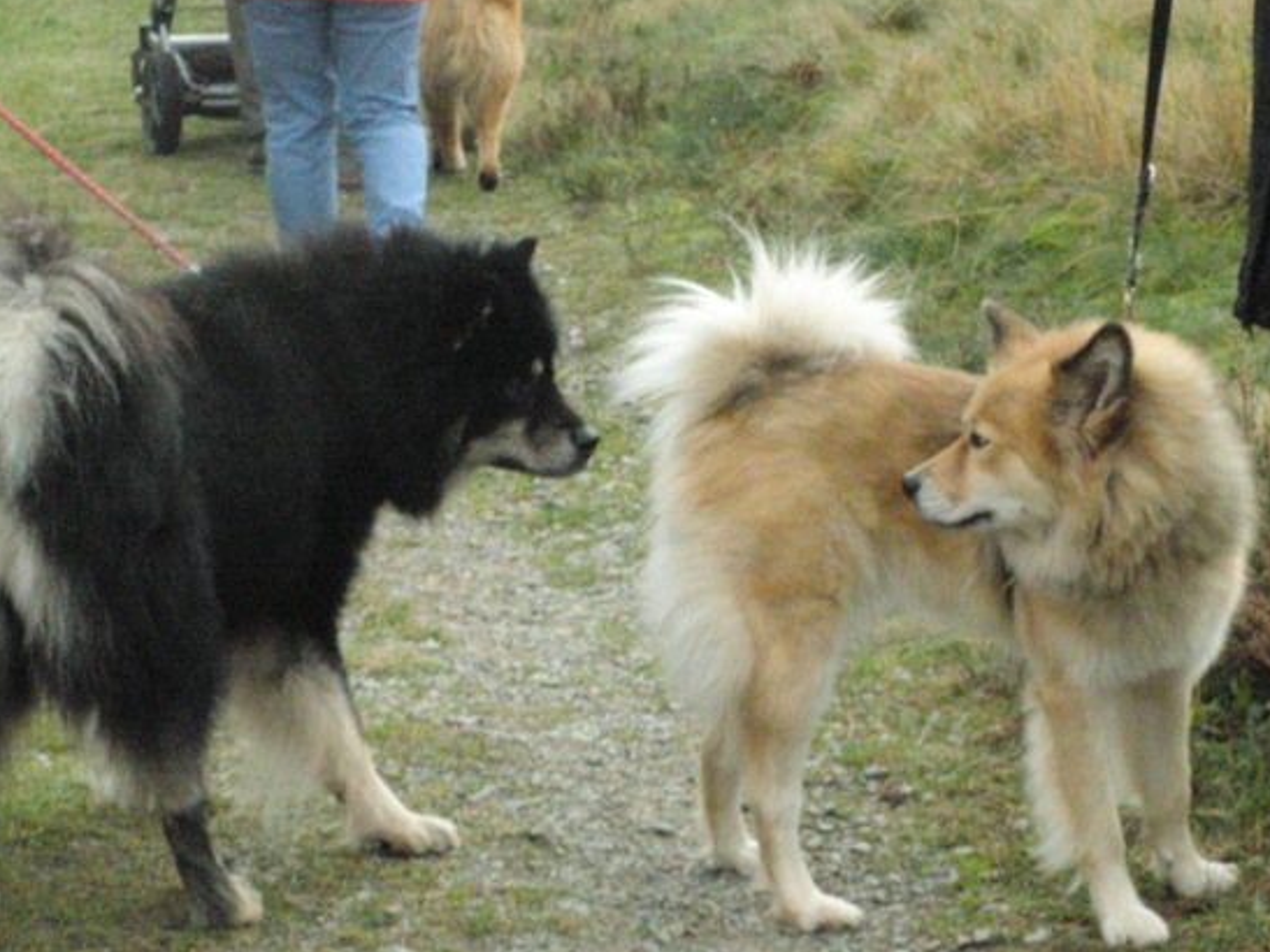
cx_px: 690
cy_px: 439
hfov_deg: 15.8
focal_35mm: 125
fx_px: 4585
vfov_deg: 11.9
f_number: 10.2
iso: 1600
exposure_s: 1/250
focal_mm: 19.8
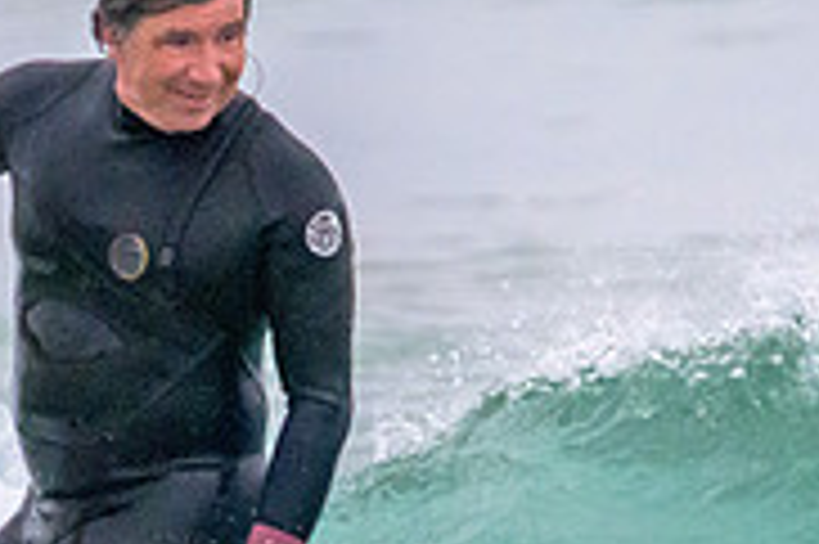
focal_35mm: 3007
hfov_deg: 0.7
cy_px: 456
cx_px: 281
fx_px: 68346
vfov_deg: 0.5
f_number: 11
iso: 11400
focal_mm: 800
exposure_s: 1/1250
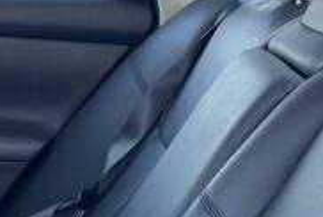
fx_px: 980
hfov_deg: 16.7
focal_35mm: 109
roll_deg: -6.0
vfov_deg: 12.0
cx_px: -188
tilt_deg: -23.5
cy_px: 328
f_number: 1.78
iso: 200
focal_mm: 6.76
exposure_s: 1/120
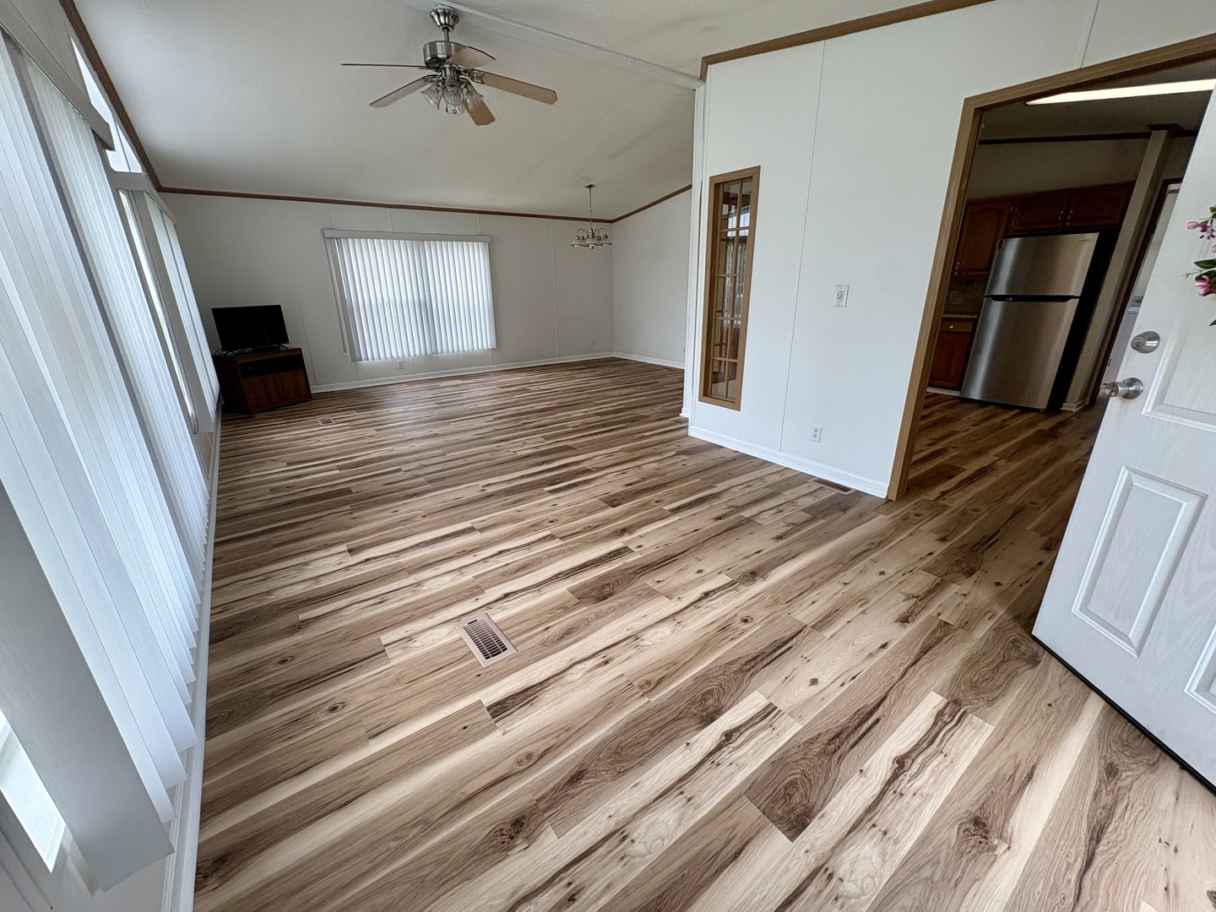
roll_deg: +1.0
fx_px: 492
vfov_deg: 85.7
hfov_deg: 102.1
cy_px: 456
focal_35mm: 14
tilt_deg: -19.2
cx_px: 608
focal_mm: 2.22
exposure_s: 1/120
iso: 50
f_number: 2.2
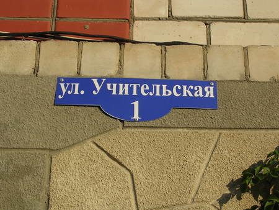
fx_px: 694
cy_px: 105
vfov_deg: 17.2
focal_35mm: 86
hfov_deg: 22.7
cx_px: 140
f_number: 4.1
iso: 100
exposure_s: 1/623
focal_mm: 13
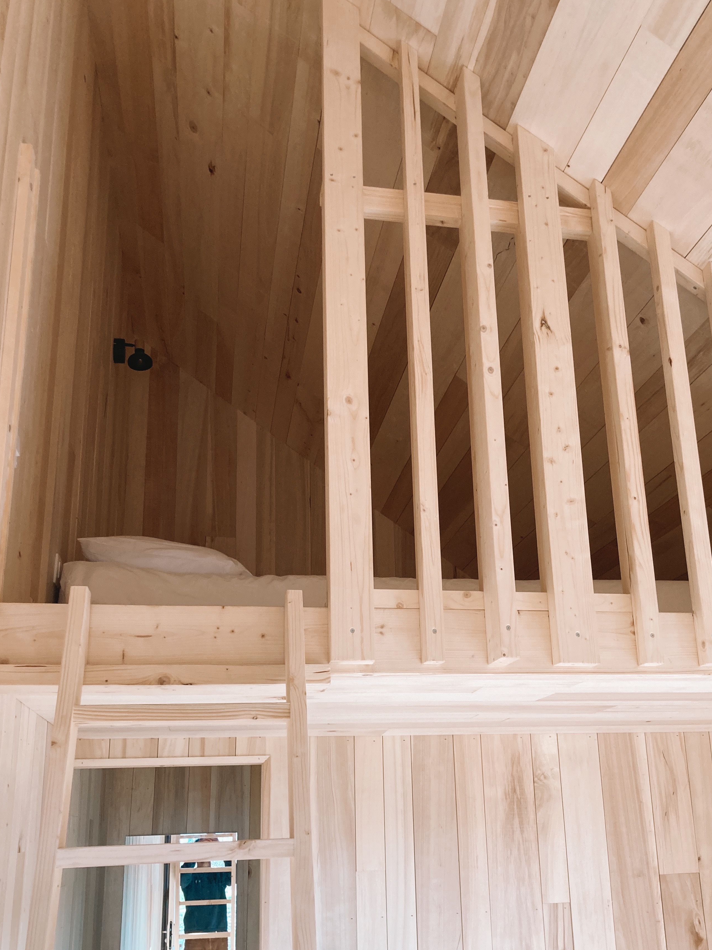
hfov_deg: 42.9
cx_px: 396
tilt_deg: +16.6
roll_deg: +3.1
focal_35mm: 33
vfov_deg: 55.0
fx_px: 905
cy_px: 558
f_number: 1.8
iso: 80
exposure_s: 1/60
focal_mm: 3.99
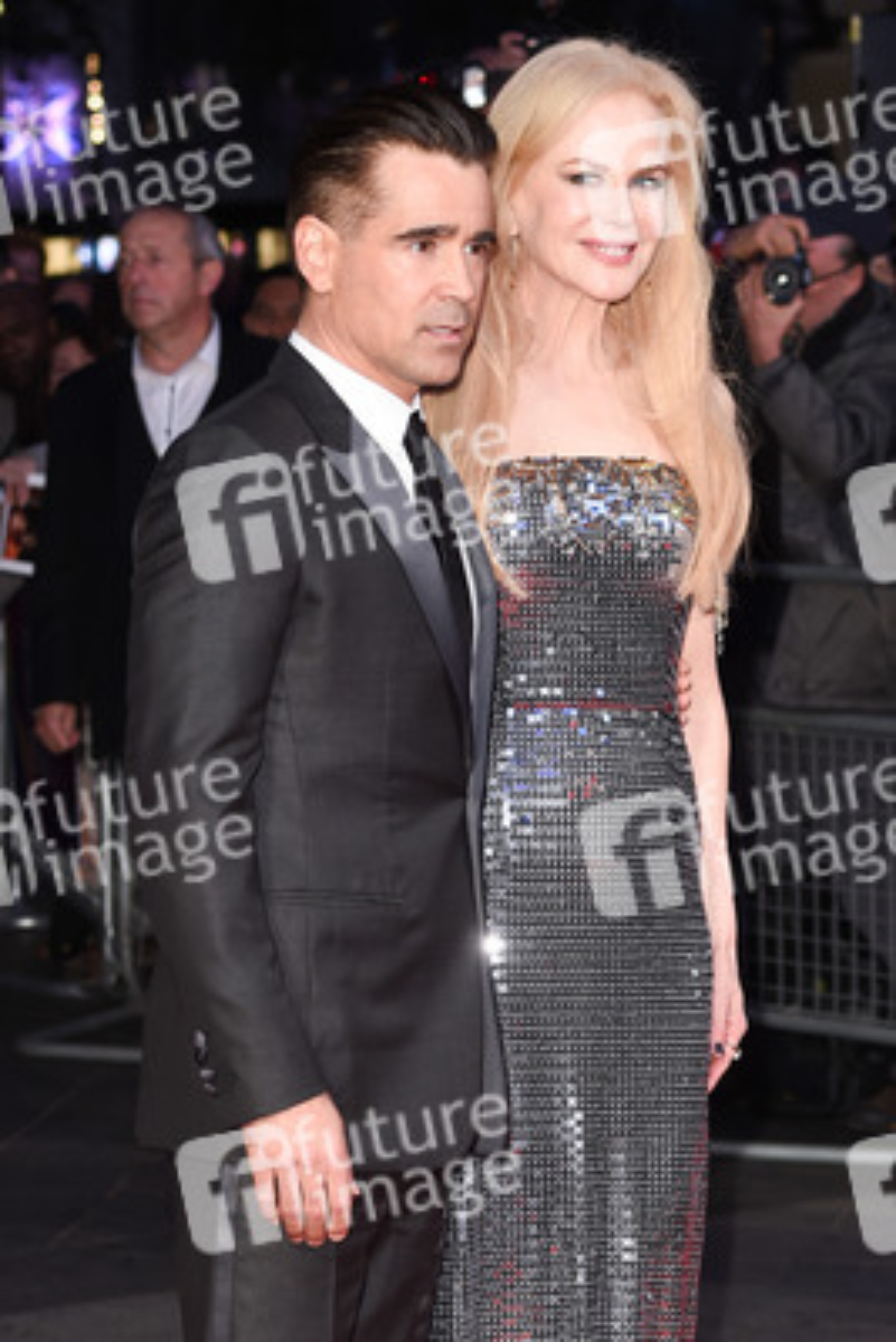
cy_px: 671
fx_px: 2984
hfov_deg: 17.1
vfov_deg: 25.4
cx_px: 448
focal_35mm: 80
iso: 800
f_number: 5.6
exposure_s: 1/250
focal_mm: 80
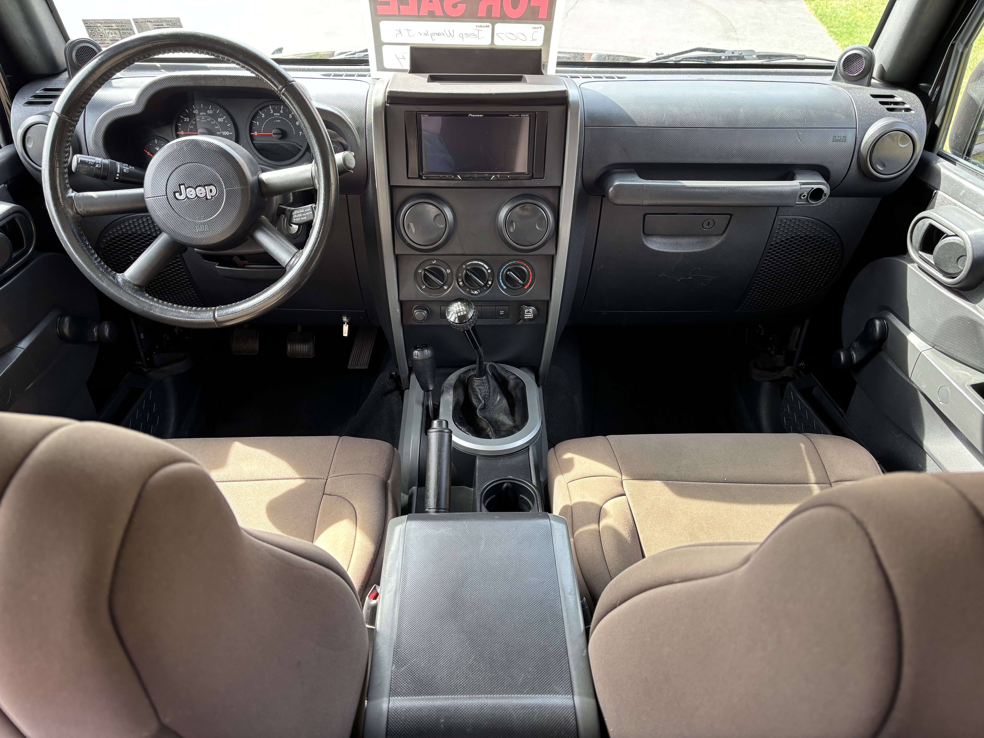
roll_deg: -4.1
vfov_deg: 53.1
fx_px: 739
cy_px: 369
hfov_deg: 67.3
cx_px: 492
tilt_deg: -31.8
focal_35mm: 26
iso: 100
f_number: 1.6
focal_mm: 5.96
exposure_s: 1/121
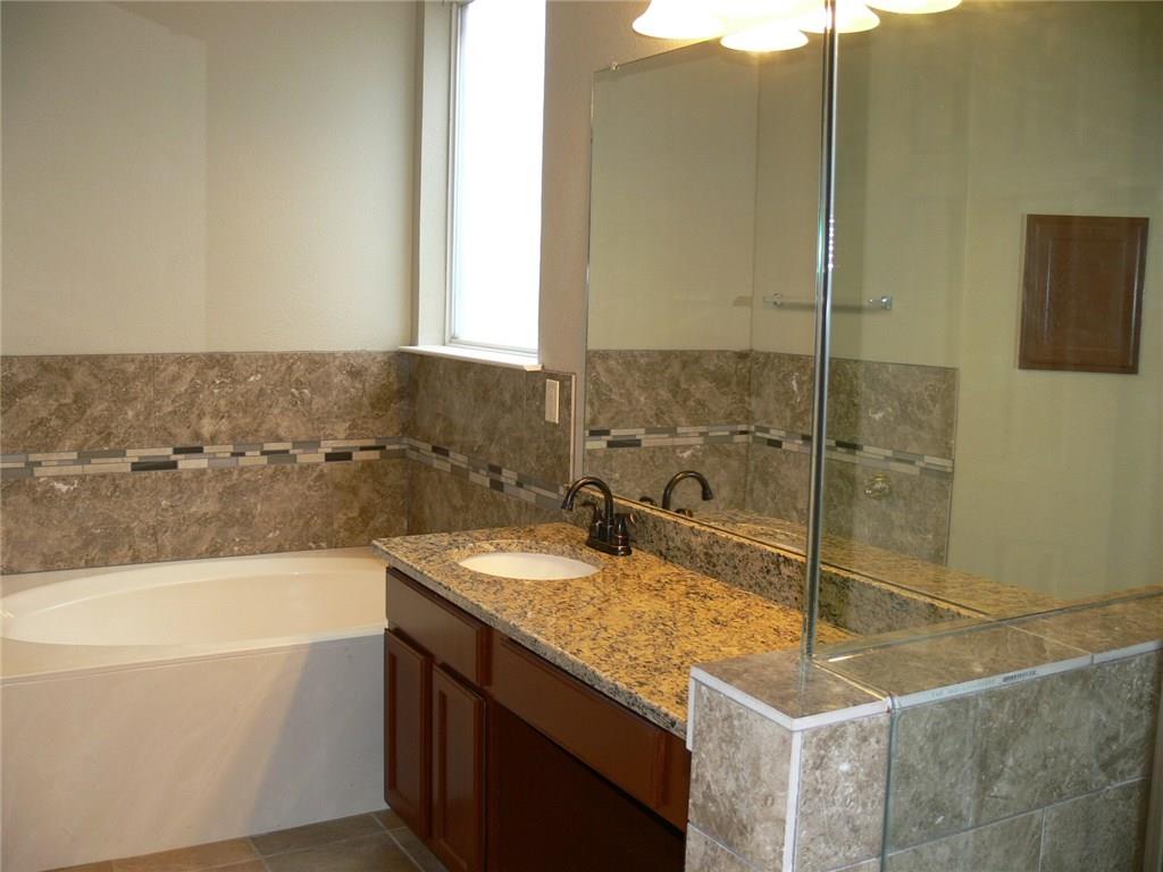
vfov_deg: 40.7
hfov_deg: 52.6
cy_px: 436
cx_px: 582
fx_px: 1176
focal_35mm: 35
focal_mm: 7.4
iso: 100
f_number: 2.8
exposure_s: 1/30
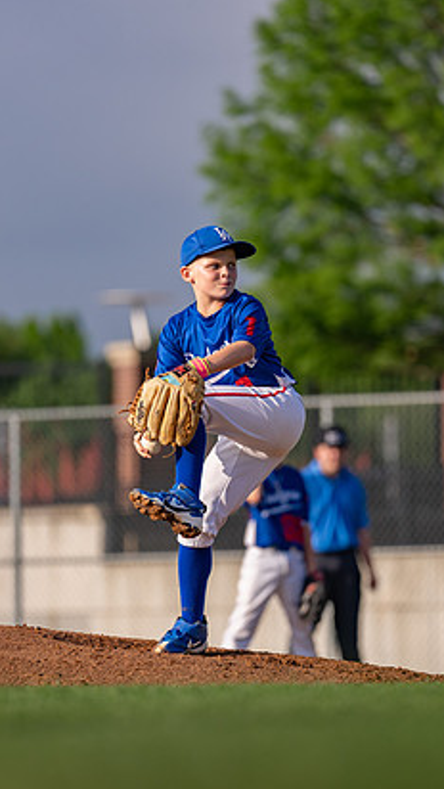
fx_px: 6629
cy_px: 394
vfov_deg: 6.8
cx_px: 247
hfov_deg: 3.8
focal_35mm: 317
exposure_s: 1/4000
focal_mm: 200
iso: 250
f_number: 2.8
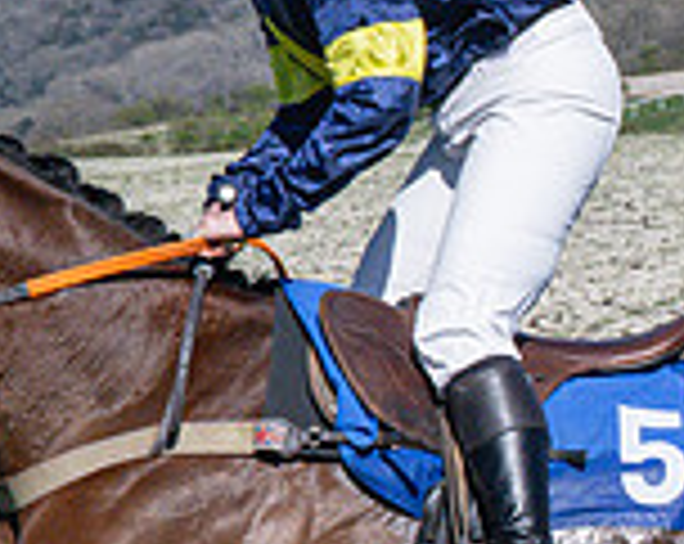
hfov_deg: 4.8
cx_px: 655
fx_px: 8082
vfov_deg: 3.8
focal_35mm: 400
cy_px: 711
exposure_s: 1/1600
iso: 2500
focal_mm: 74
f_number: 20
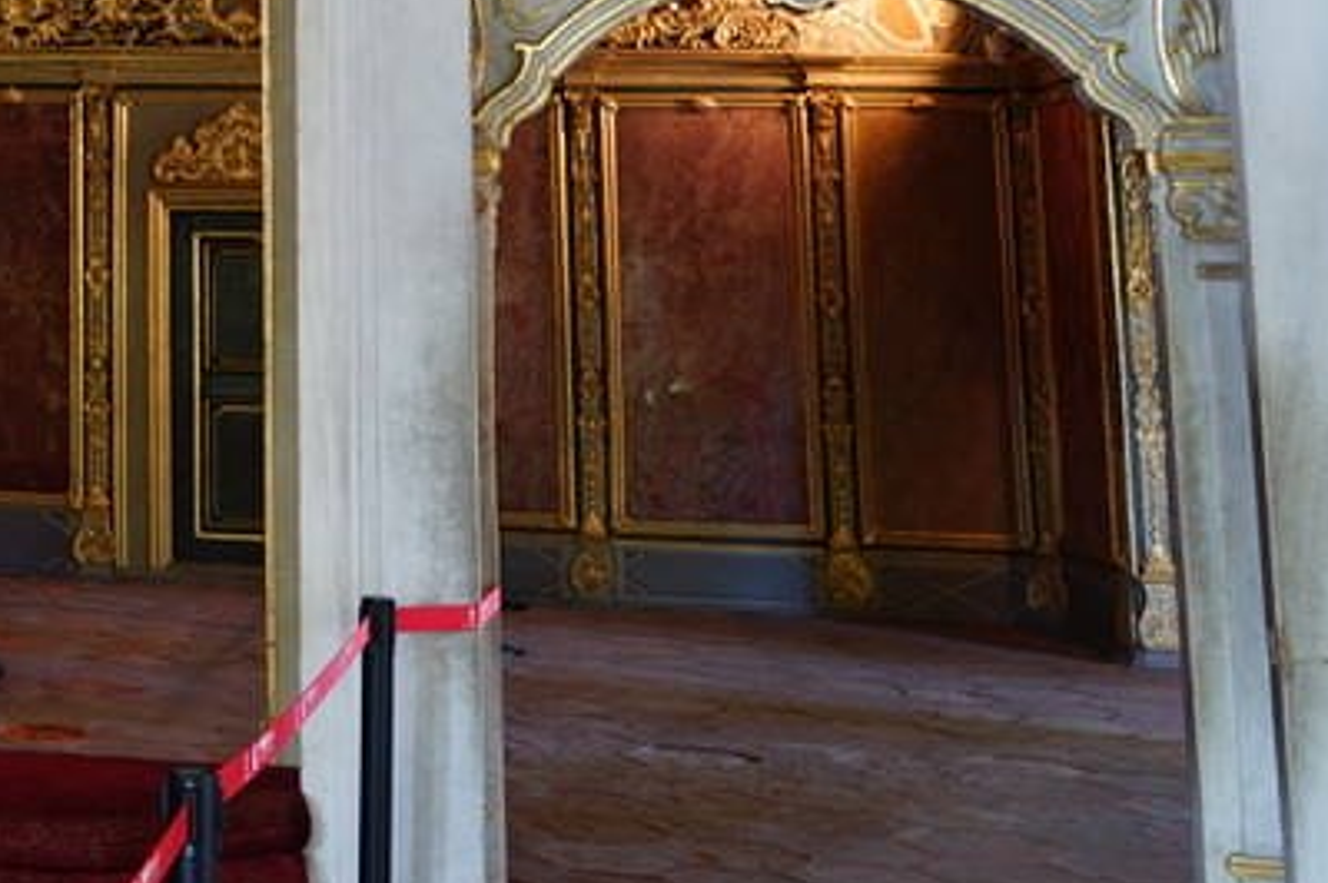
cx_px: -309
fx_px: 2654
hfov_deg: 25.0
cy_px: -216
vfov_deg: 17.8
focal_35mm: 72
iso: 320
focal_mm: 24
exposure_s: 1/4
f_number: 5.6
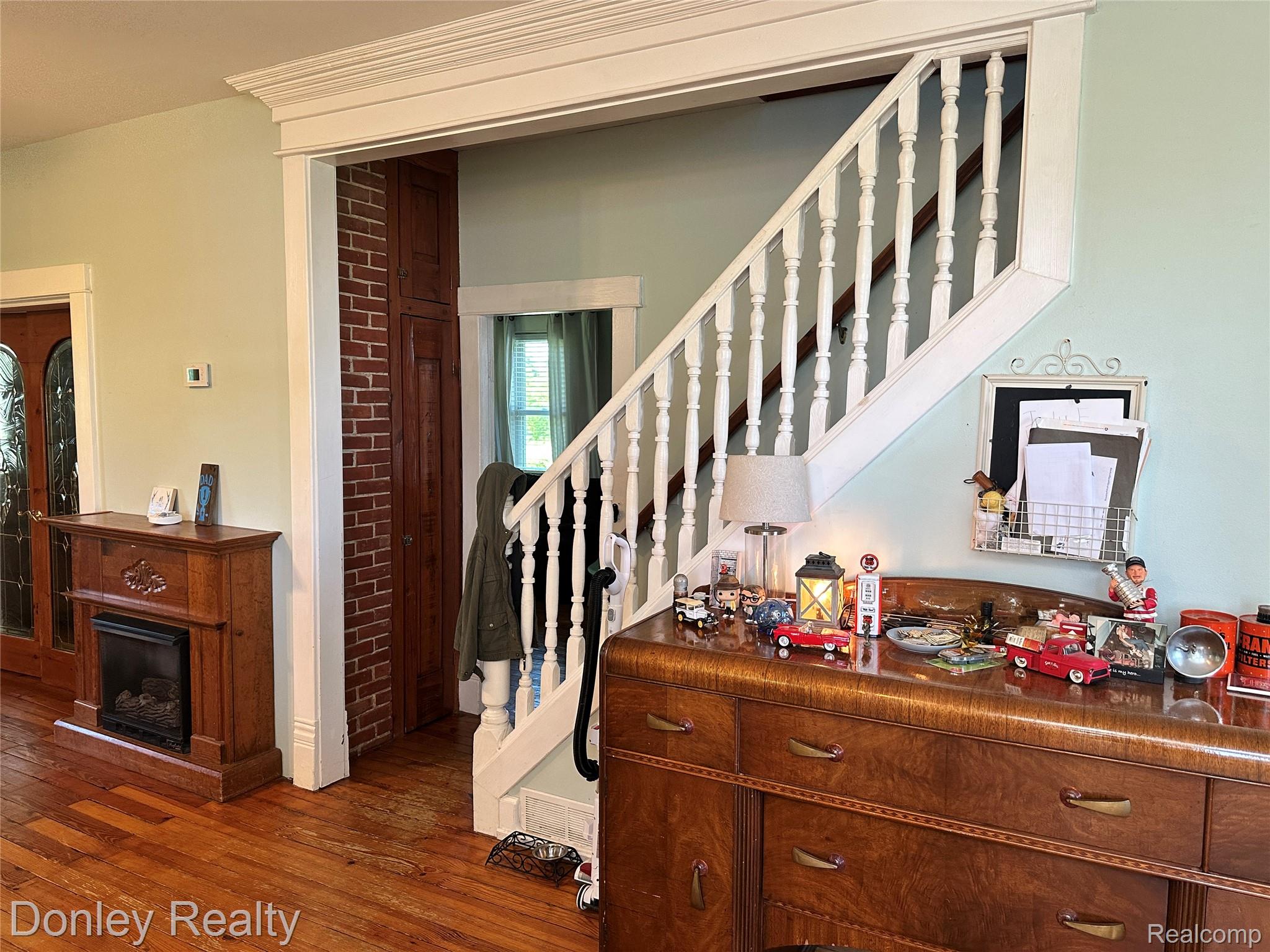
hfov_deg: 71.6
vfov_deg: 56.8
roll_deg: +0.0
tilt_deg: -4.7
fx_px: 881
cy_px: 476
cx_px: 635
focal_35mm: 24
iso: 200
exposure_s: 1/120
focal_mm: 6.86
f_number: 1.78
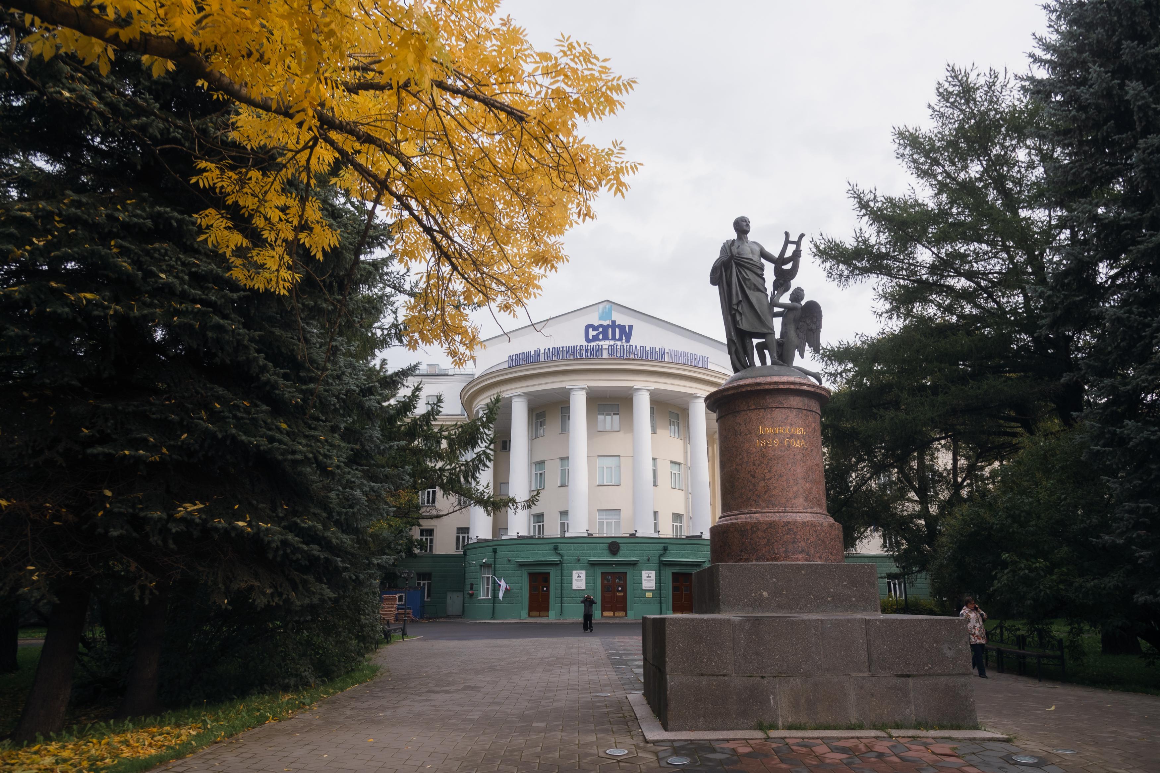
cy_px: 386
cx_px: 580
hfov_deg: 73.0
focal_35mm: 24
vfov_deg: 52.5
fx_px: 783
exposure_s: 1/320
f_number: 6.3
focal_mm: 24
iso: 200
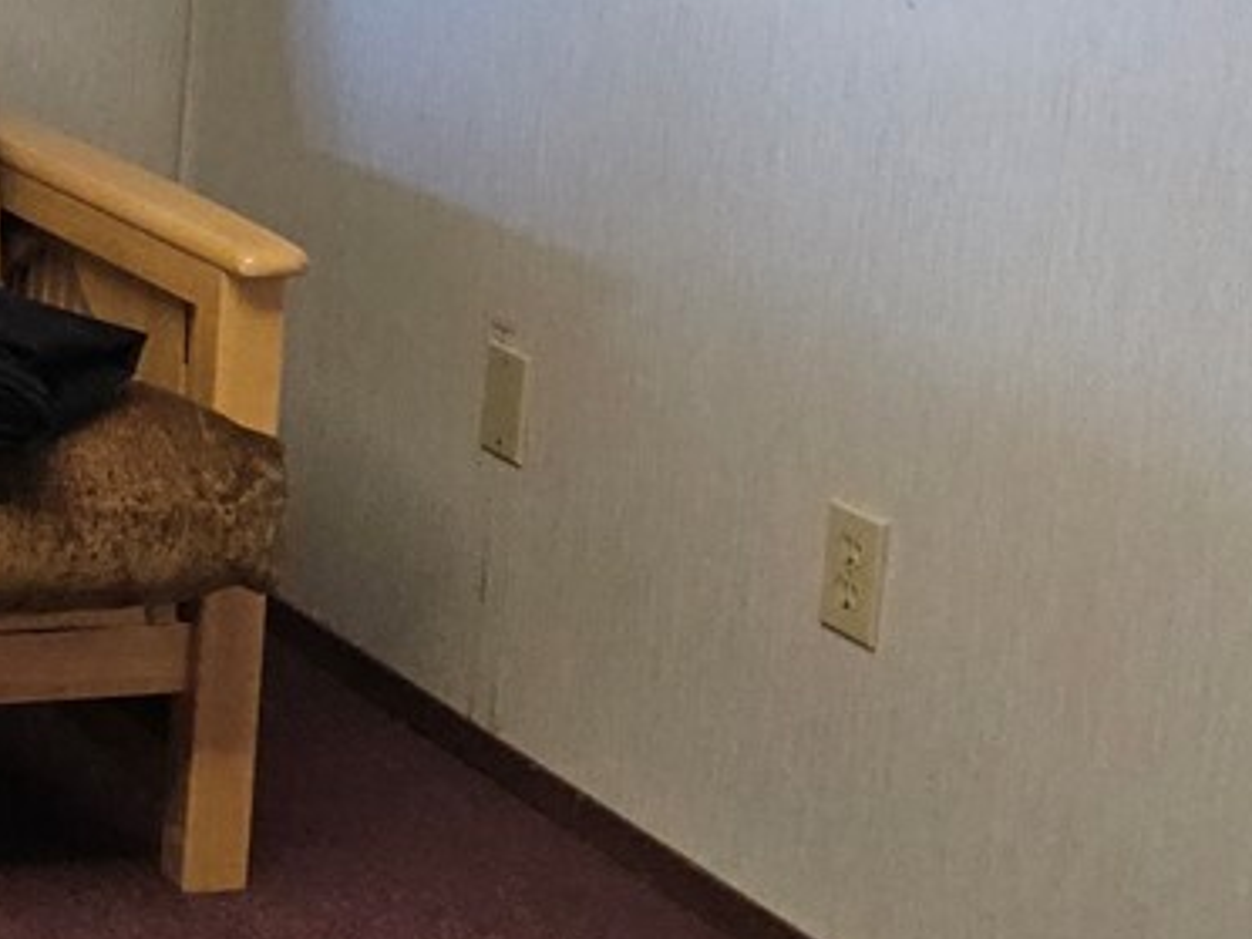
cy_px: -94
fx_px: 3581
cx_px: -986
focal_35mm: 99
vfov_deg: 14.6
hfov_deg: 16.6
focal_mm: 6.3
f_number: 1.7
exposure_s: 1/120
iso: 400
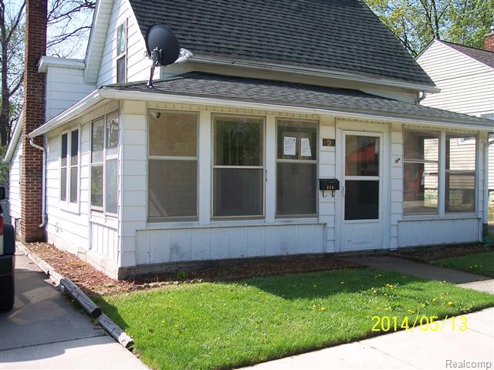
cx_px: 247
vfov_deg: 36.8
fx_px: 557
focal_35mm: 39
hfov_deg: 47.9
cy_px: 185
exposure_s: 1/500
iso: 100
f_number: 3.4
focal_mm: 8
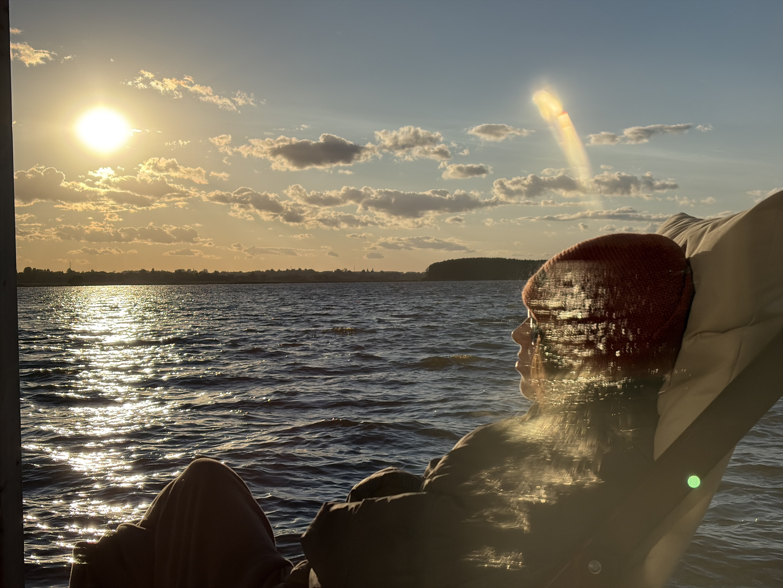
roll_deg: +0.4
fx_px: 1176
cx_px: 392
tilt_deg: -1.1
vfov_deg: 28.0
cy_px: 294
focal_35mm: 52
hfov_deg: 36.8
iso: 32
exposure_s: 1/10204
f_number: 1.6
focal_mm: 5.96
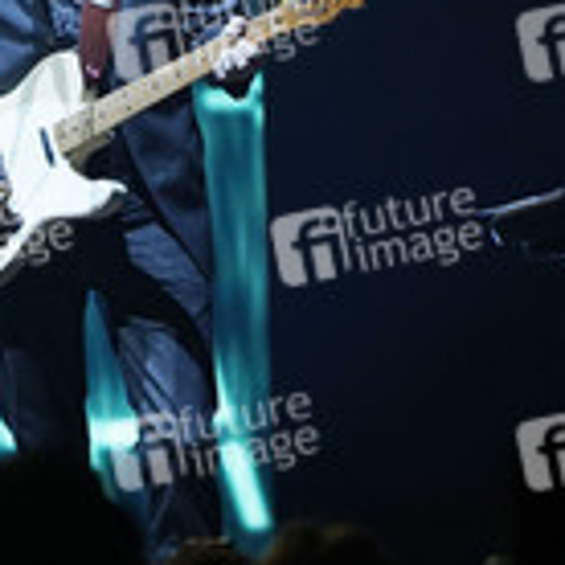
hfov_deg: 1.1
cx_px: -141
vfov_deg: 1.1
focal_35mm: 1667
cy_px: 135
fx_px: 30783
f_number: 6.3
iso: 1600
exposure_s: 1/400
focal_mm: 600
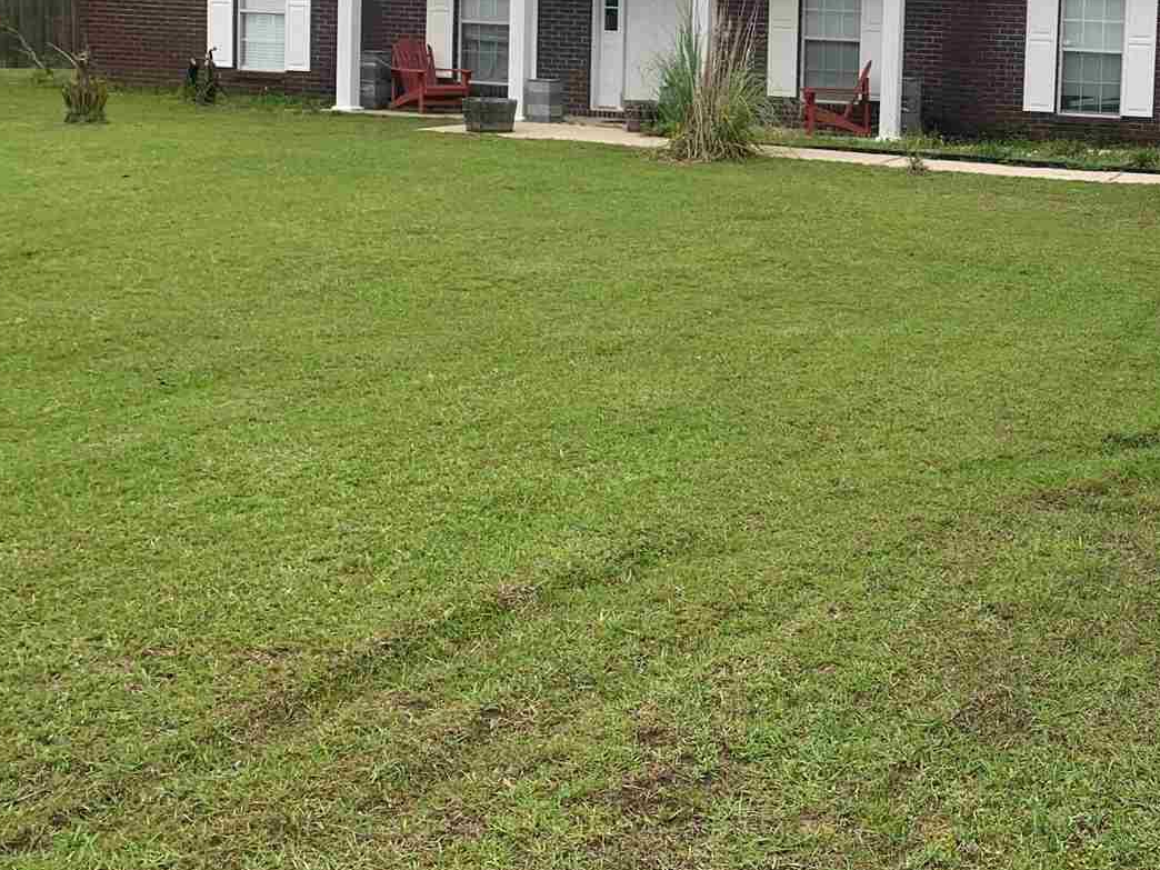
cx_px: 1067
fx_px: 1709
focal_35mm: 51
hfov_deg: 35.1
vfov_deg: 28.0
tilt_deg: -5.7
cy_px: 176
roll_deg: -2.5
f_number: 1.8
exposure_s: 1/673
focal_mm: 4.25
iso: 25
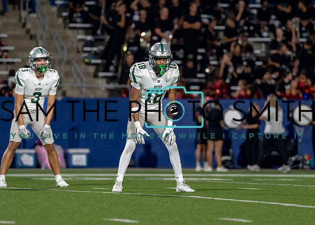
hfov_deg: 5.8
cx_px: 166
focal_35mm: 349
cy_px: 98
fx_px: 3122
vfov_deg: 4.1
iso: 2000
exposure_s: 1/1250
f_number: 2.8
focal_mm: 200
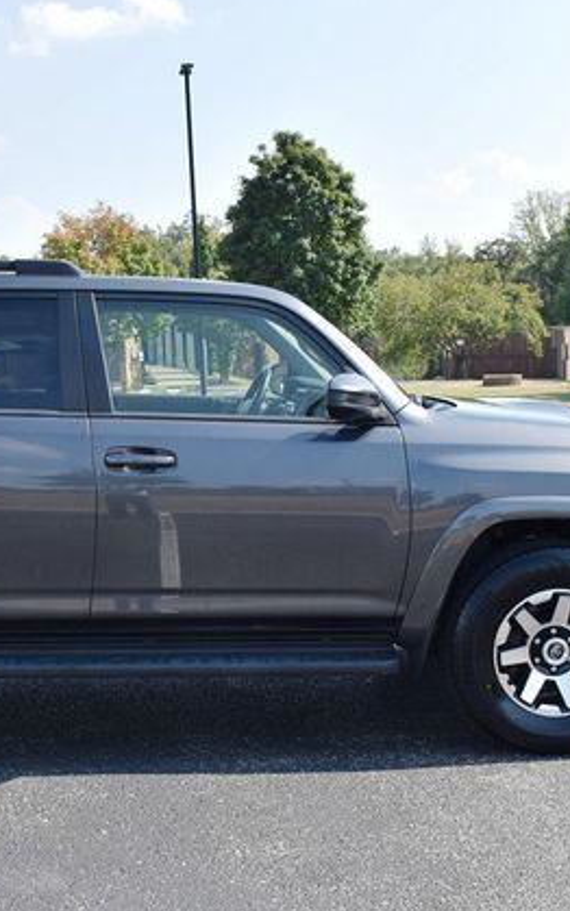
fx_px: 1391
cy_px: 453
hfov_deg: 22.9
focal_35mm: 56
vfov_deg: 36.3
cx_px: 144
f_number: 8
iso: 200
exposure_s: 1/250
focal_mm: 24
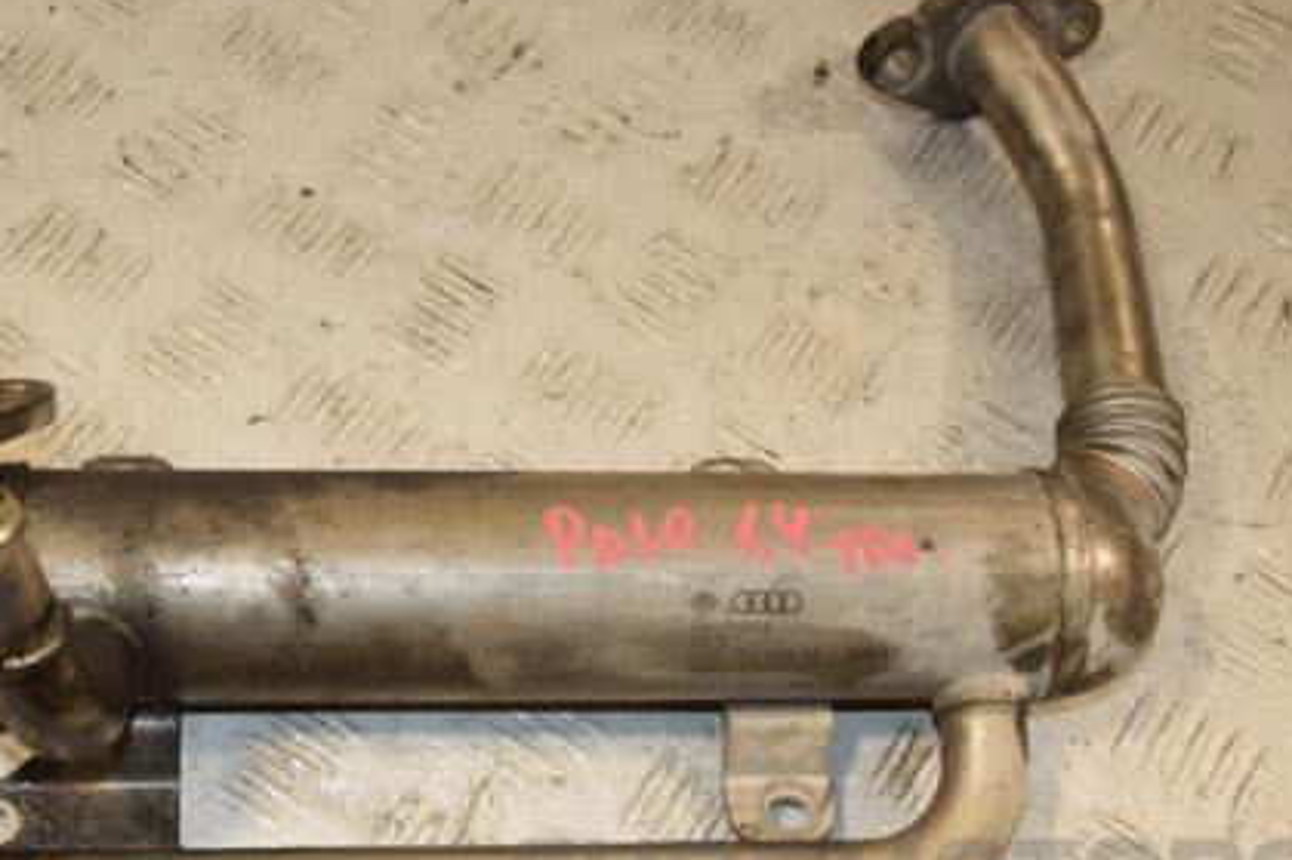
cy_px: 475
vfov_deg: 18.7
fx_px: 2619
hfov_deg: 27.6
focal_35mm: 73
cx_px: 456
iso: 800
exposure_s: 1/200
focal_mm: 34
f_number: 5.6
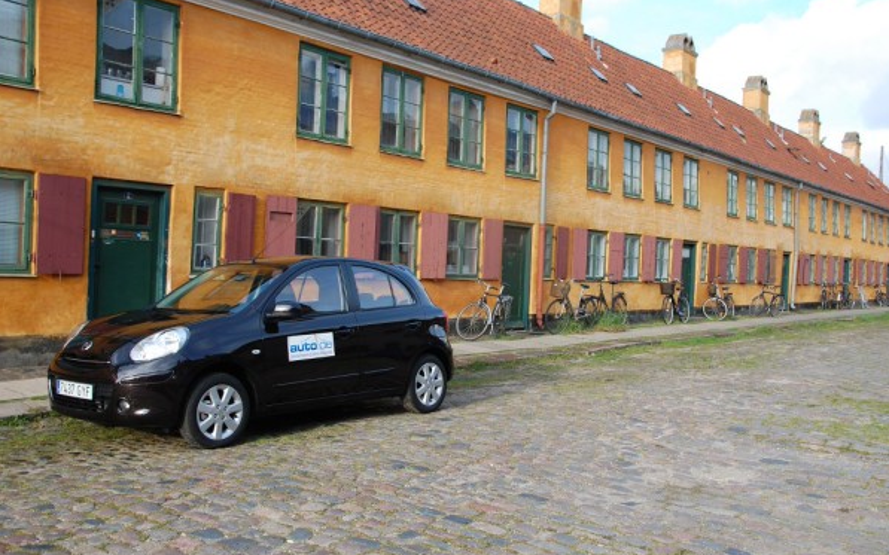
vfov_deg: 32.0
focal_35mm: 40
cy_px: 262
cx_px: 446
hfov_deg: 49.3
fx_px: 969
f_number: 7.1
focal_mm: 26
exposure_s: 1/200
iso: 200
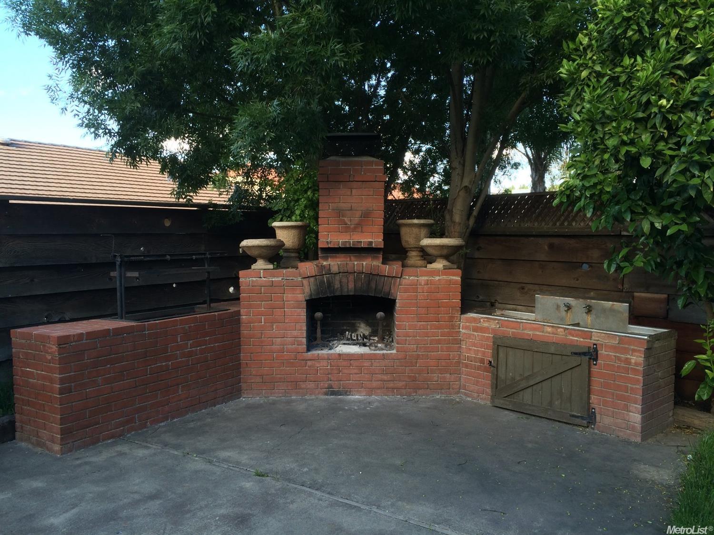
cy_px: 268
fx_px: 598
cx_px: 357
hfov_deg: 61.7
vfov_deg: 48.2
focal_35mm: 29
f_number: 2.2
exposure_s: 1/120
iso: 32
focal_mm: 4.15
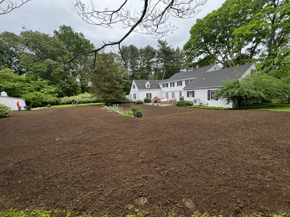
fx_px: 109
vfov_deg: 89.9
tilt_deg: -8.5
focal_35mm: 13
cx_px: 145
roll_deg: +3.6
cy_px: 108
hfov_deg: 106.2
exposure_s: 1/230
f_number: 1.8
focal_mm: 1.57
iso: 32
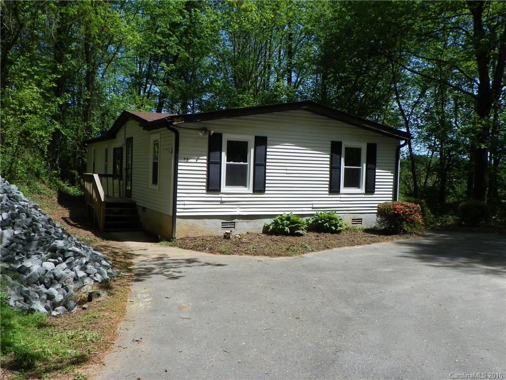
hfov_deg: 53.9
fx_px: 497
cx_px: 253
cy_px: 190
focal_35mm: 34
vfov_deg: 41.8
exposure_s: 1/320
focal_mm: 6.1
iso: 64
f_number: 5.6
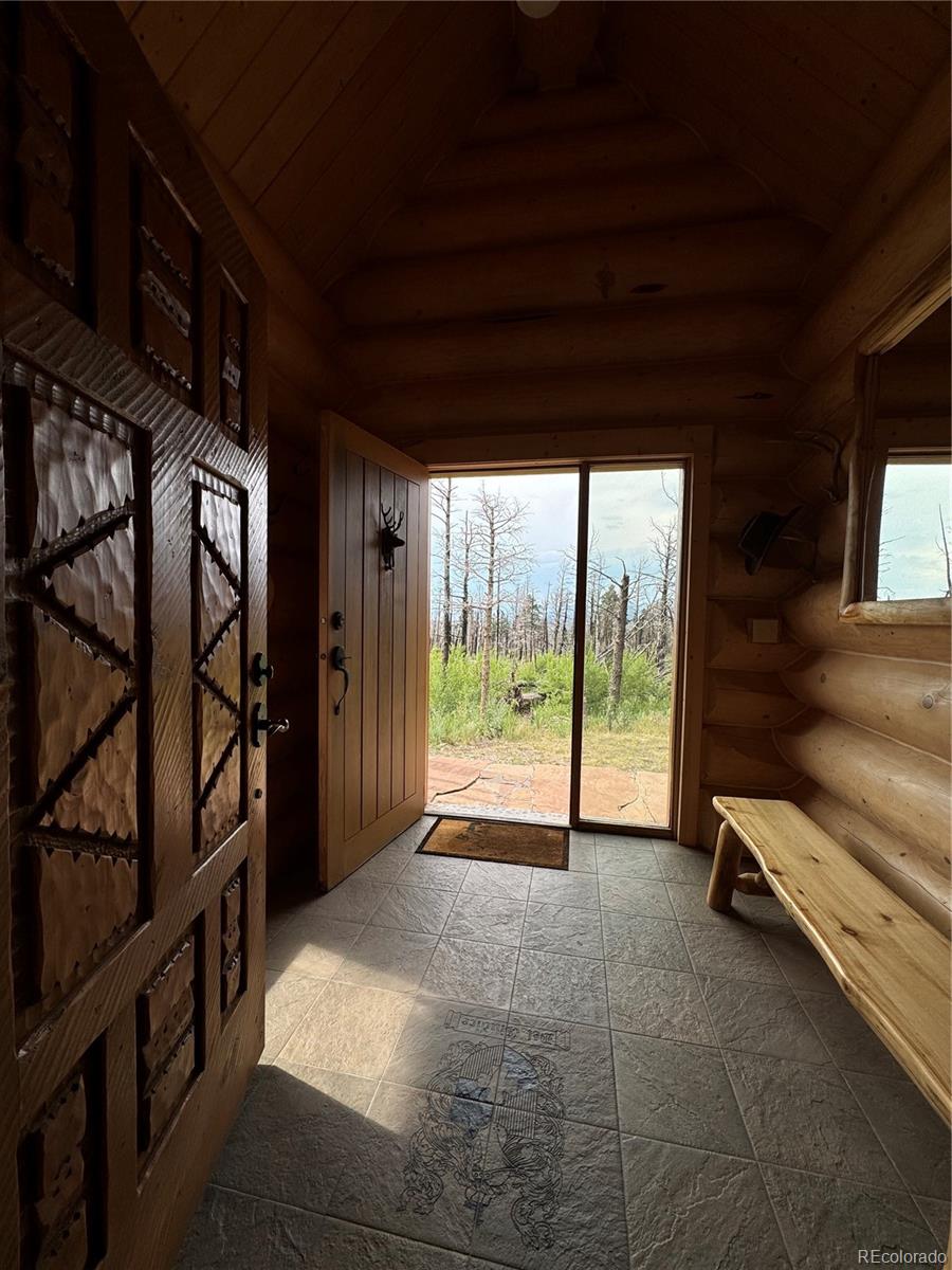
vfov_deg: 102.1
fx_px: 513
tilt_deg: -3.0
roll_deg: -0.9
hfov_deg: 85.7
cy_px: 635
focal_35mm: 14
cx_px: 476
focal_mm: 2.22
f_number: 2.2
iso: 40
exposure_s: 1/578
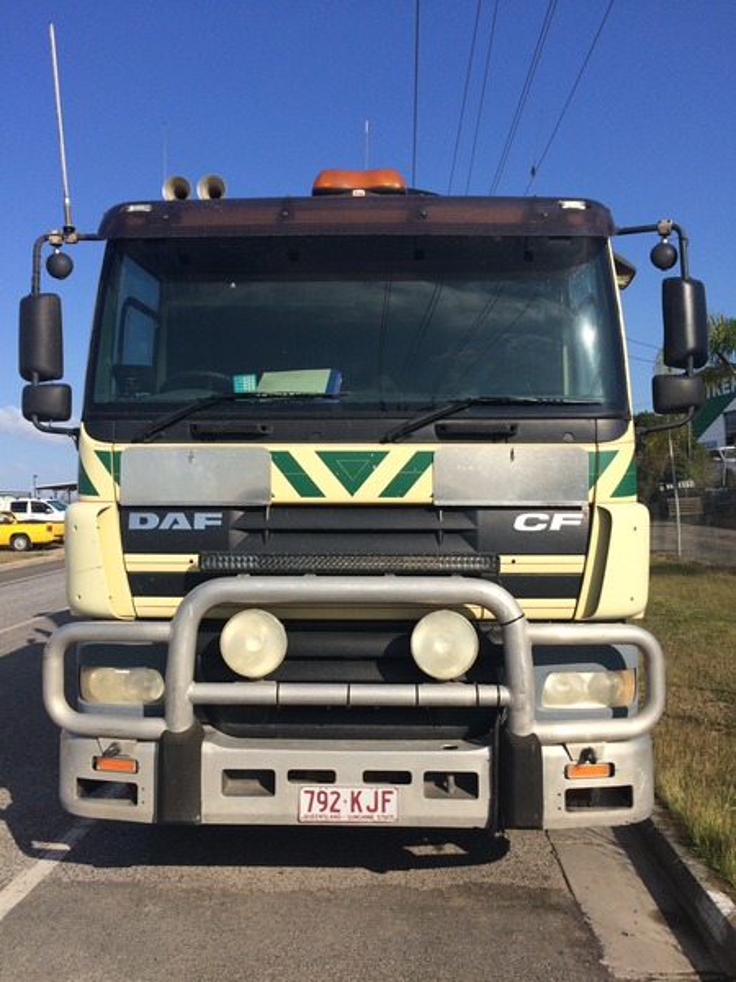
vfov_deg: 61.7
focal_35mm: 29
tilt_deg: +0.8
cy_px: 491
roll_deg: +3.1
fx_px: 822
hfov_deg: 48.2
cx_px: 368
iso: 32
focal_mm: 4.15
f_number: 2.2
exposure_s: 1/2740
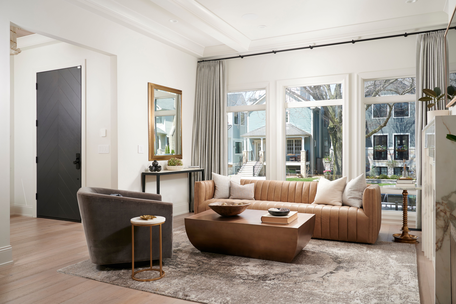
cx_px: 228
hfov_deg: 65.5
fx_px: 355
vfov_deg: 46.4
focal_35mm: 28
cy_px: 152
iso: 200
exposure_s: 1/100
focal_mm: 28
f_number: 9
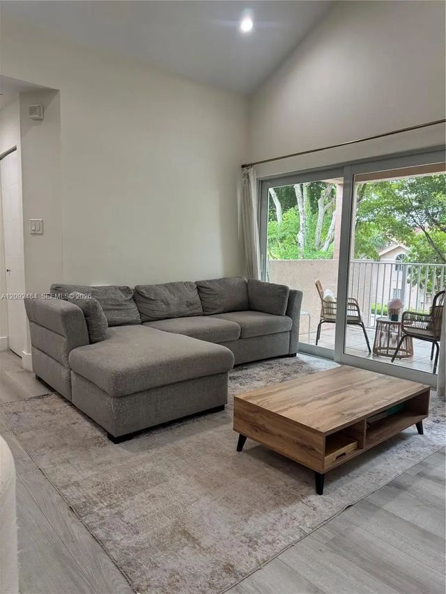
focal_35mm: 24
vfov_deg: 71.6
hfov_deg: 56.8
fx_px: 412
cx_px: 223
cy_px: 297
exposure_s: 1/120
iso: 160
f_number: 1.78
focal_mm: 6.76
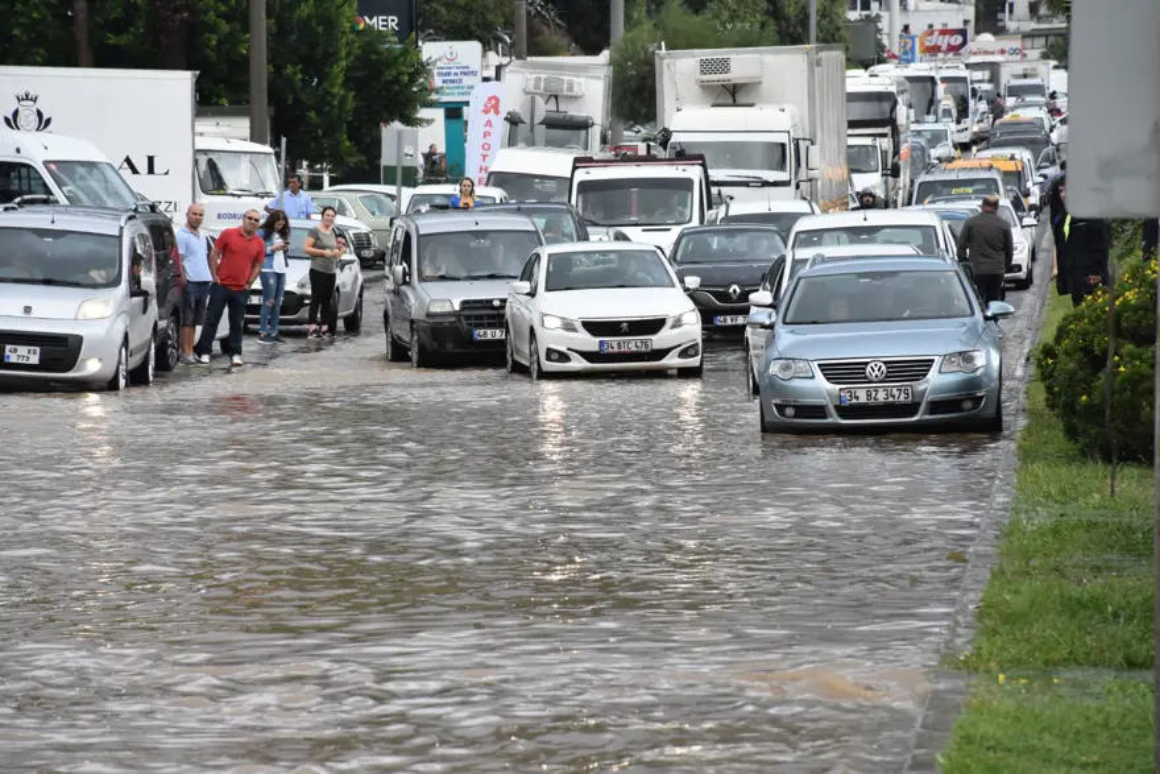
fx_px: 6767
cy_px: 387
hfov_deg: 9.8
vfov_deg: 6.5
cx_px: 580
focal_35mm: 210
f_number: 9
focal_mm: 140
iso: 1600
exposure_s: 1/1250
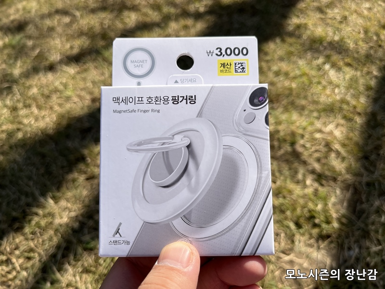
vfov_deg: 53.1
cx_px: 192
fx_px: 289
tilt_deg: -51.8
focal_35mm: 26
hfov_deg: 67.3
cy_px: 144
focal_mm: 5.1
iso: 50
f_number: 1.6
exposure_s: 1/3413
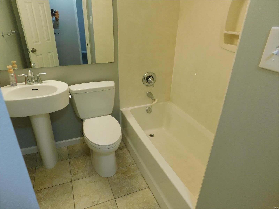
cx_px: 140
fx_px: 185
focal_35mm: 23
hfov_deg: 73.9
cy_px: 104
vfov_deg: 58.9
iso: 180
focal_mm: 4
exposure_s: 1/30
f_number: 3
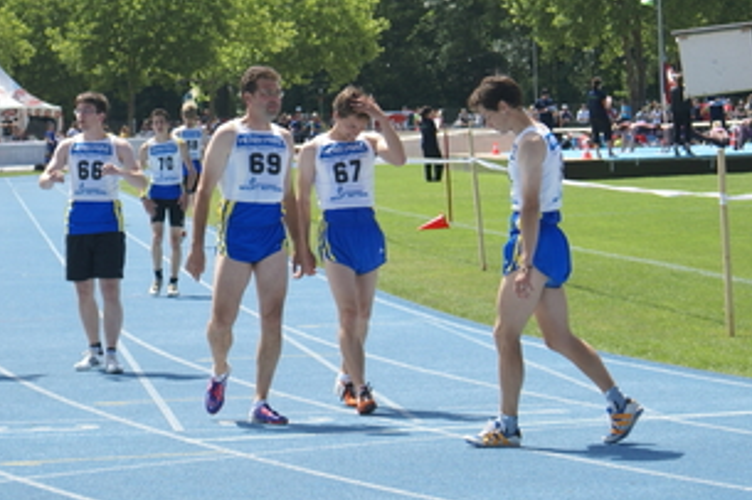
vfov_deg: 7.4
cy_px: 118
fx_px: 3883
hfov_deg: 11.0
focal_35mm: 186
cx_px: 187
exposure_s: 1/320
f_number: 6.3
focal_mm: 70
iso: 100
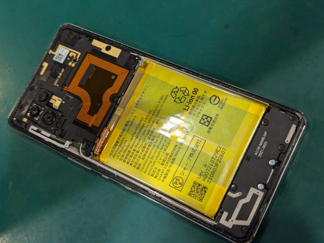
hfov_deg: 39.7
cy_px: 122
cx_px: 162
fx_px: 449
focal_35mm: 48
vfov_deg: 30.3
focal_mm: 6.81
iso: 123
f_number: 1.85
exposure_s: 1/99.9
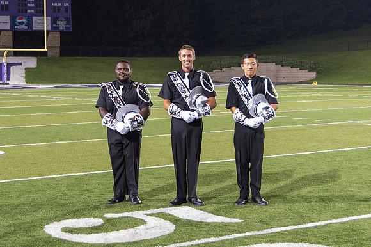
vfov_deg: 19.1
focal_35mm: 71
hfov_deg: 28.4
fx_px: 734
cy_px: 128
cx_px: 167
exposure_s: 1/20
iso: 1000
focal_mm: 45
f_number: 5
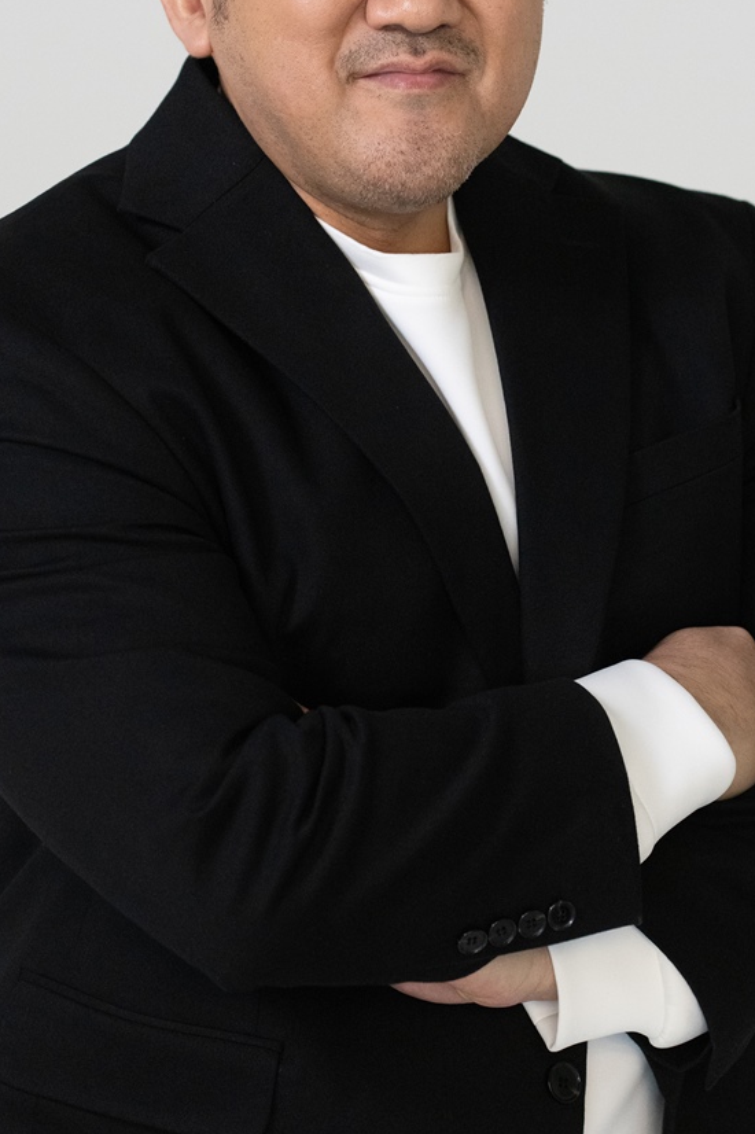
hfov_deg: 9.9
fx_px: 4376
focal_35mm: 139
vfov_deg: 14.8
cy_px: 437
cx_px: 415
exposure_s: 1/250
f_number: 4
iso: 5000
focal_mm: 85
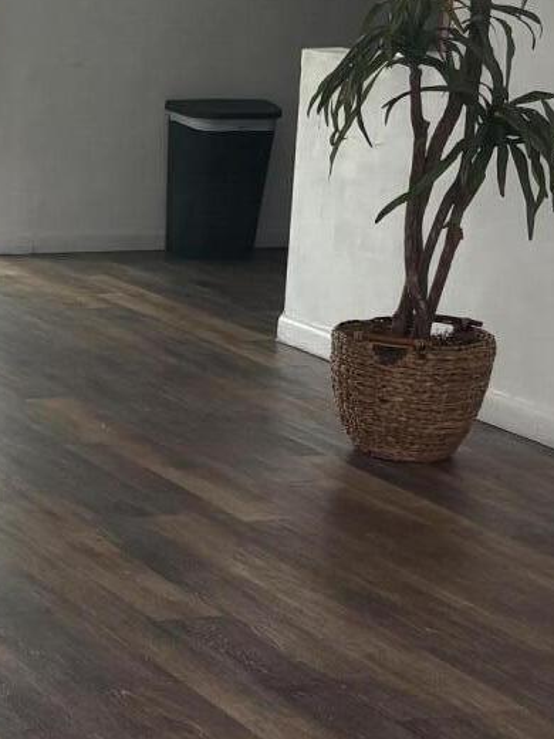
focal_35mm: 100
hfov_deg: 14.3
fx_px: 2134
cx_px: -111
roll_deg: -1.5
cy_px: 320
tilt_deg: -10.0
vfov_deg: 19.6
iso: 125
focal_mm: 5.96
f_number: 1.6
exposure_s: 1/87
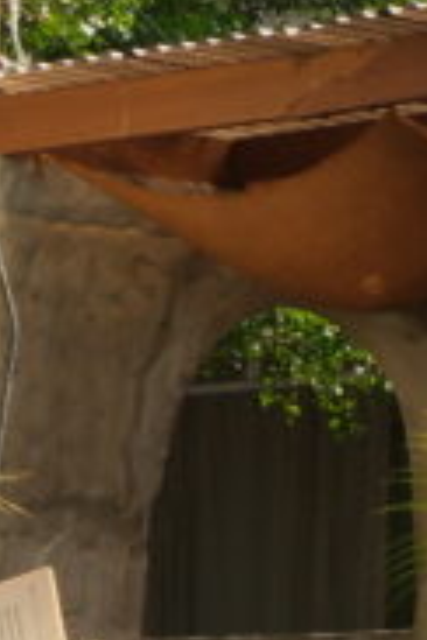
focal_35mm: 260
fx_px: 4625
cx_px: -525
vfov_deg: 7.6
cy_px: 1224
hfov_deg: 5.2
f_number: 14
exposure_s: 1/250
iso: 640
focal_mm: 35
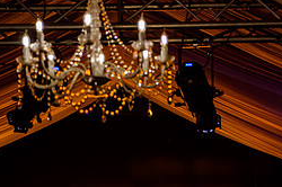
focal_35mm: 144
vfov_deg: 9.4
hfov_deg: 14.3
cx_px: 161
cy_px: 203
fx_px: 1127
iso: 1250
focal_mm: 62
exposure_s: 1/320
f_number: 2.8
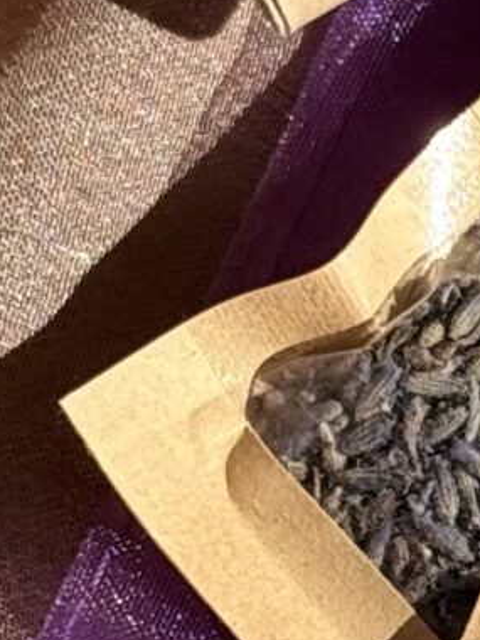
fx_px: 5972
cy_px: 542
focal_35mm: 323
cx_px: 1071
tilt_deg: -66.4
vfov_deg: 6.1
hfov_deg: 4.5
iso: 64
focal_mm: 6.76
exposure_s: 1/2146
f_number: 1.78
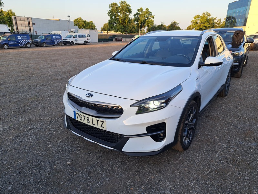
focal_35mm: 24
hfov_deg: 71.6
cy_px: 97
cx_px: 129
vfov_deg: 56.8
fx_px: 179
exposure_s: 1/115
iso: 50
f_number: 1.8
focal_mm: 5.23
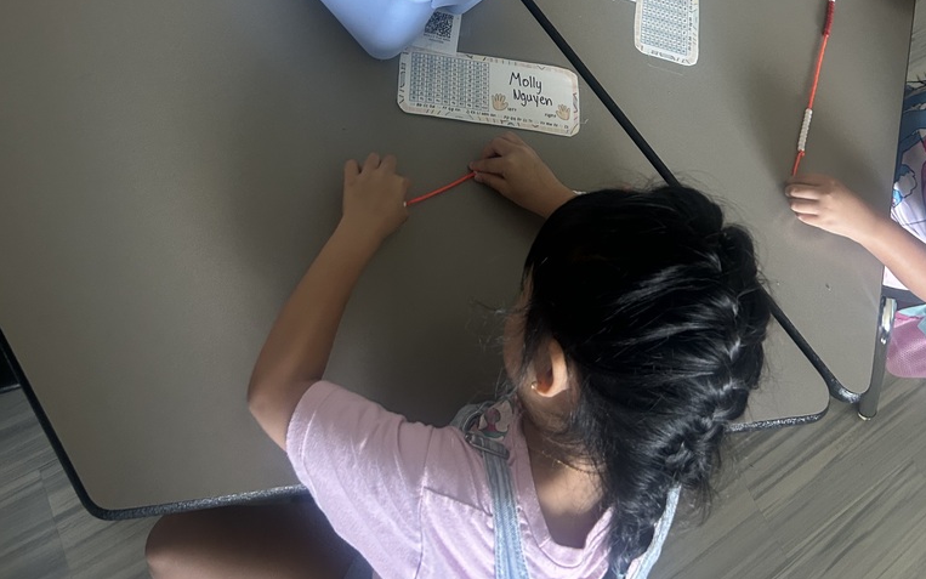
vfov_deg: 31.2
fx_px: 934
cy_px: -35
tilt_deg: -54.9
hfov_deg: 52.7
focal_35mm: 37
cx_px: 465
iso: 200
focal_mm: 5.7
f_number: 1.5
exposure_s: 1/60
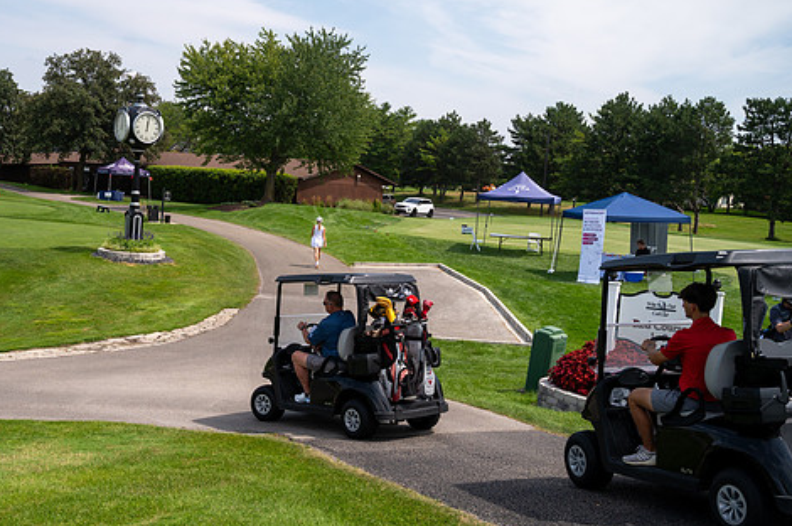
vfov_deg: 31.8
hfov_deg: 46.2
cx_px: 318
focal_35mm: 42
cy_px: 278
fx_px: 923
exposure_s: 1/2000
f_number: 5
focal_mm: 34
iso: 250
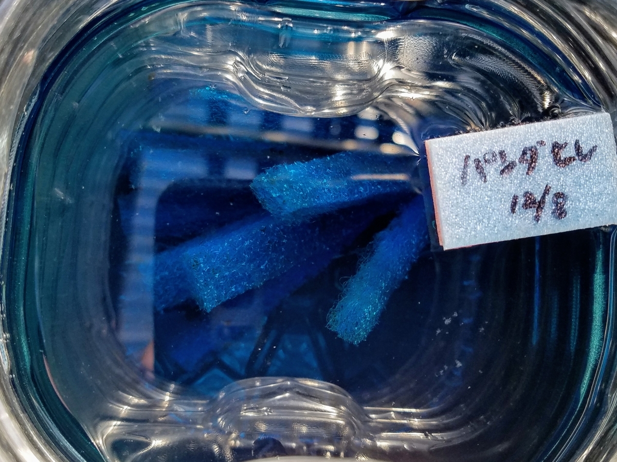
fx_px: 463
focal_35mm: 26
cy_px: 231
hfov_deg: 67.3
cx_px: 308
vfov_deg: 53.1
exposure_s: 1/191
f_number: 1.7
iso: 50
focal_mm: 4.2
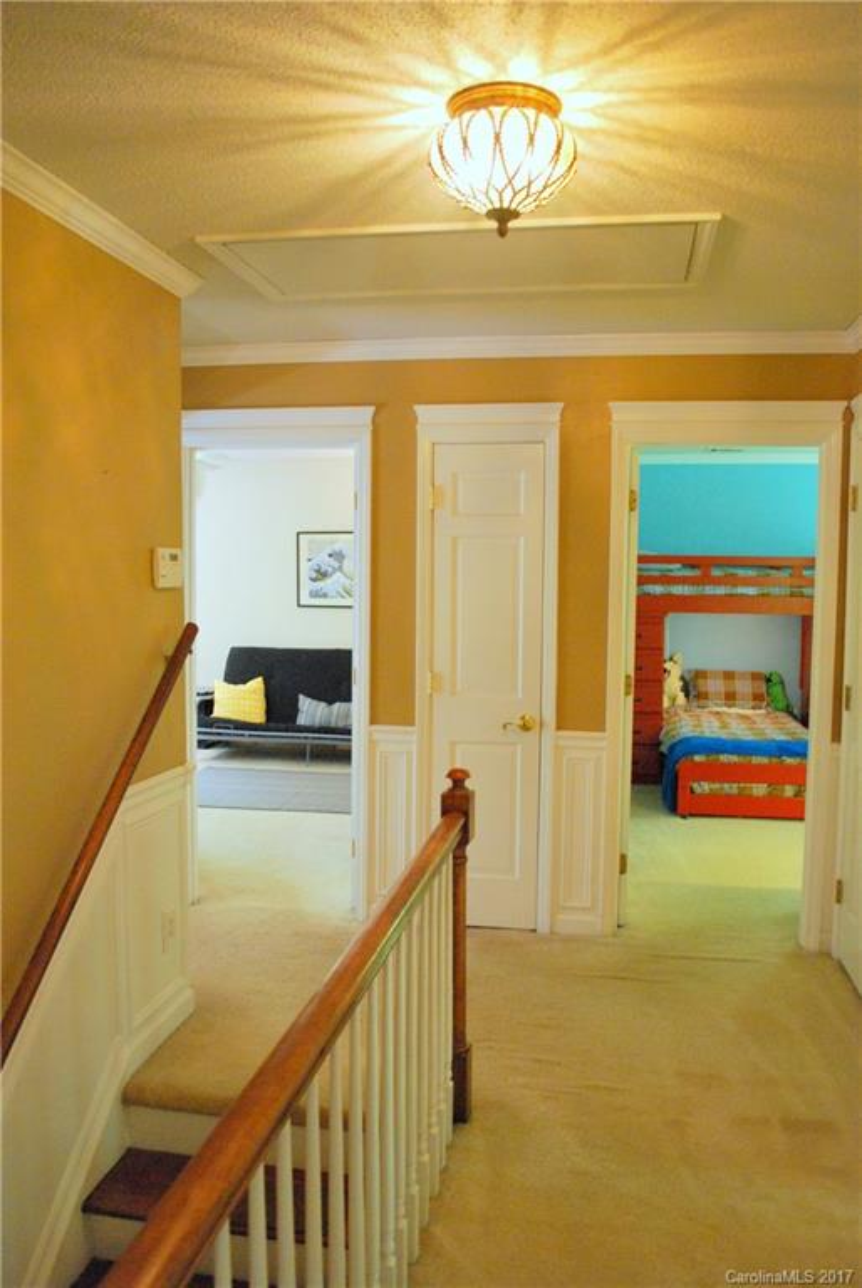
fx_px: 967
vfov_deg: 67.3
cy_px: 644
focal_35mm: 27
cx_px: 431
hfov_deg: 48.0
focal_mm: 18
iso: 1250
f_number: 3.5
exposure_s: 1/30
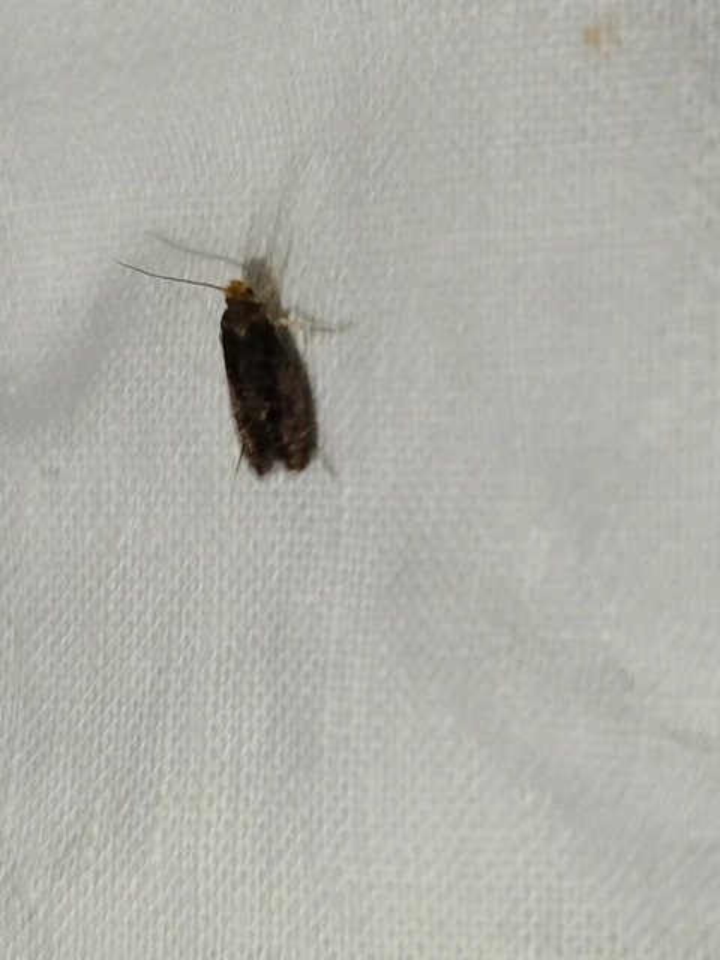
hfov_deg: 19.9
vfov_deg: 26.3
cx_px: 360
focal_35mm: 74
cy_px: 480
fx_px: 2052
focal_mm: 5.31
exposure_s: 1/100
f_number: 1.7
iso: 80
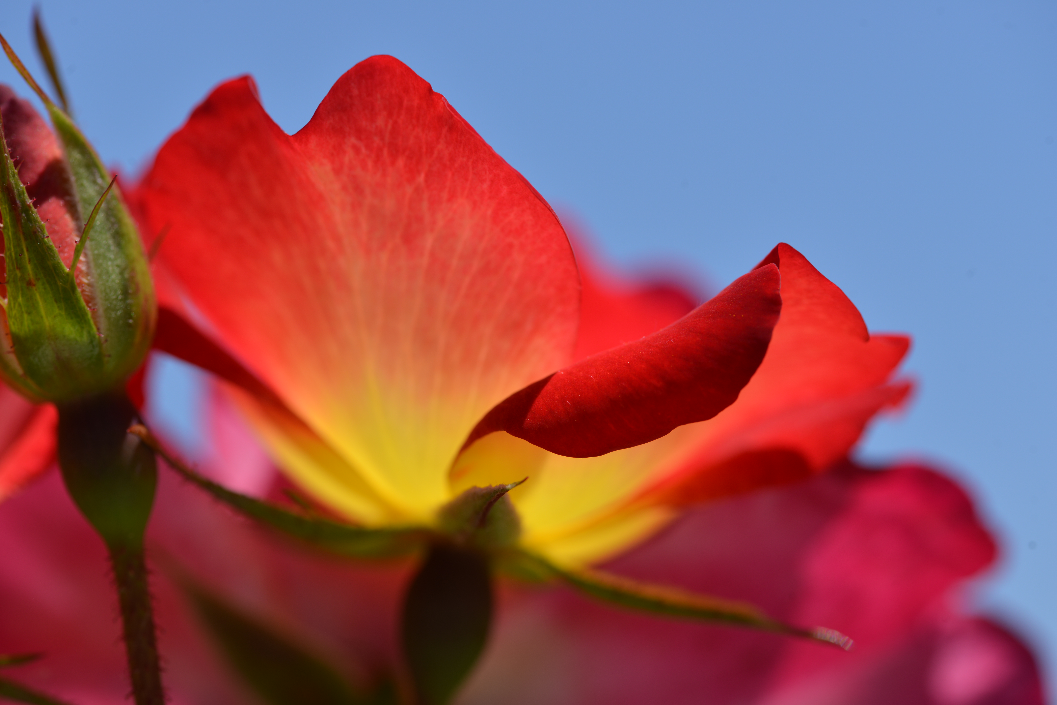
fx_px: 3084
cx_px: 528
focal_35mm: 105
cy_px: 352
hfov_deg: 19.5
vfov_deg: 13.1
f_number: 9
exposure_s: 1/320
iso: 100
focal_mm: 105
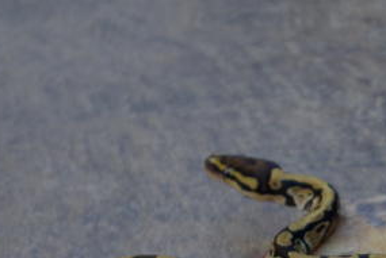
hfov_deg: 14.7
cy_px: 271
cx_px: 400
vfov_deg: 10.0
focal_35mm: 137
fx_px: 1471
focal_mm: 40
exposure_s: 1/60
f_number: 4.5
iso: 200
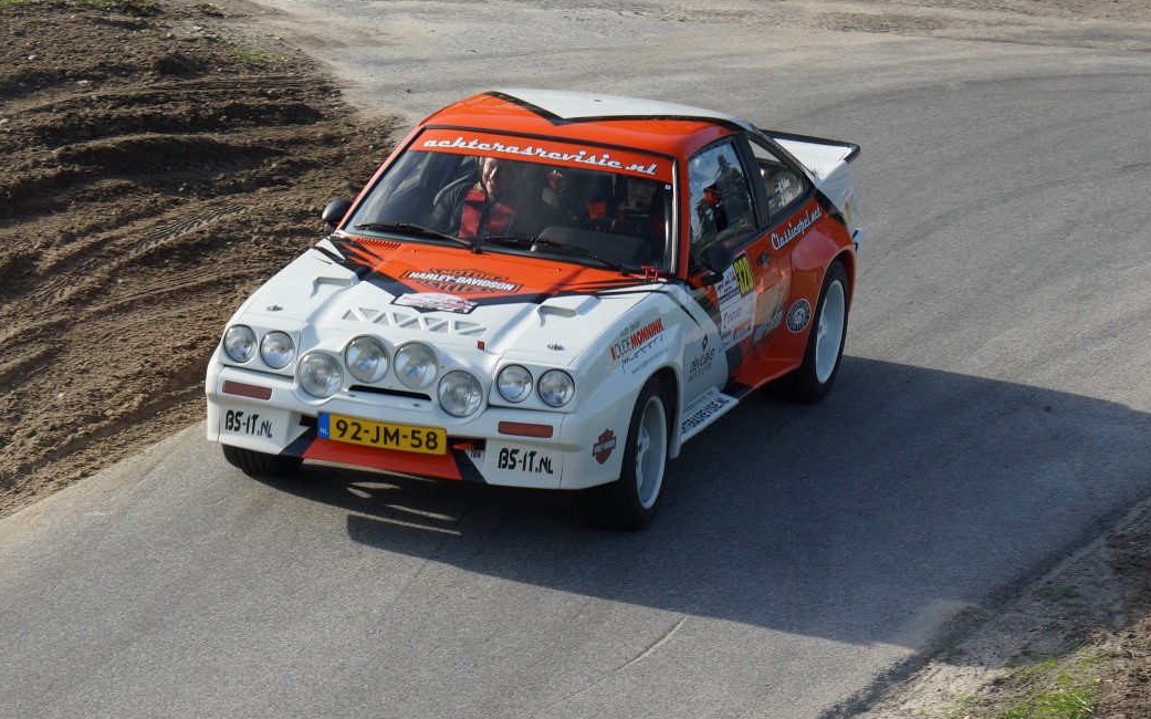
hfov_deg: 8.8
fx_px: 7464
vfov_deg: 5.5
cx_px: 573
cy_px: 369
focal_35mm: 238
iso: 200
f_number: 6.3
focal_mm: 100
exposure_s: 1/250
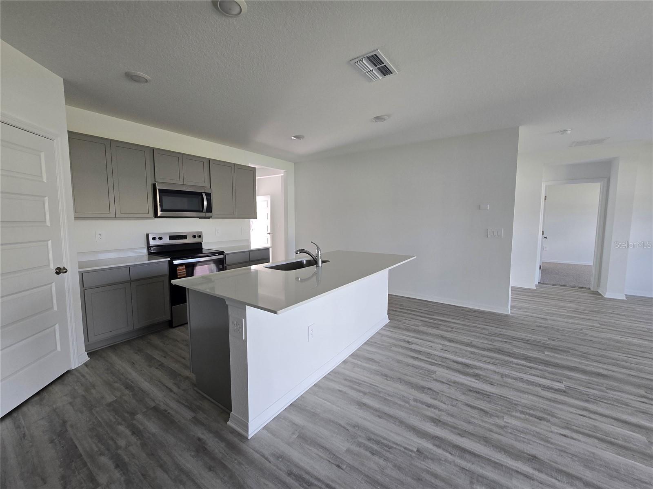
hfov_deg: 106.2
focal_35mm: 13
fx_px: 245
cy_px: 244
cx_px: 326
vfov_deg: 89.9
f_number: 2.2
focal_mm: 2.2
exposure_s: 1/60
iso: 80
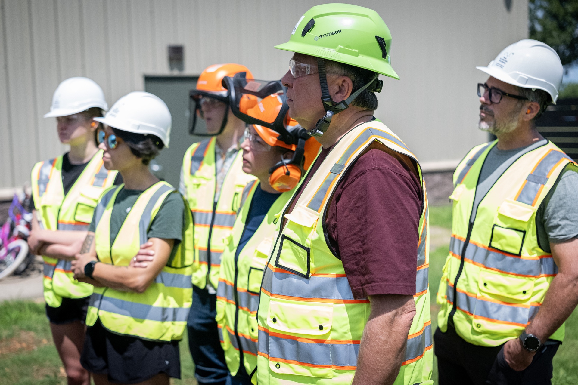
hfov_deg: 39.6
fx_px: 803
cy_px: 192
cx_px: 289
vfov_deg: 27.0
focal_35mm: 50
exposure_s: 1/500
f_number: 2
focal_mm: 33
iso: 2000
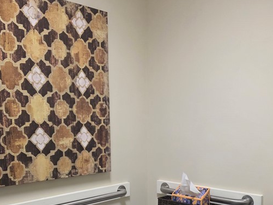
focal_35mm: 47
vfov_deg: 29.4
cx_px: 162
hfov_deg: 40.3
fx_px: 371
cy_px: 192
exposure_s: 1/120
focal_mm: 6.3
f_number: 1.7
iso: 320
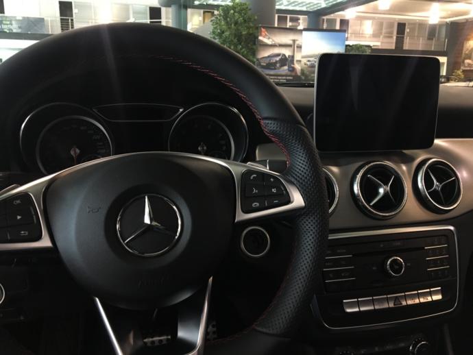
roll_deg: -0.6
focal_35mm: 29
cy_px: 178
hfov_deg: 61.6
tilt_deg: -13.1
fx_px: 396
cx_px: 236
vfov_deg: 48.3
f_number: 2.2
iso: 200
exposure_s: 1/20
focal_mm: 4.15
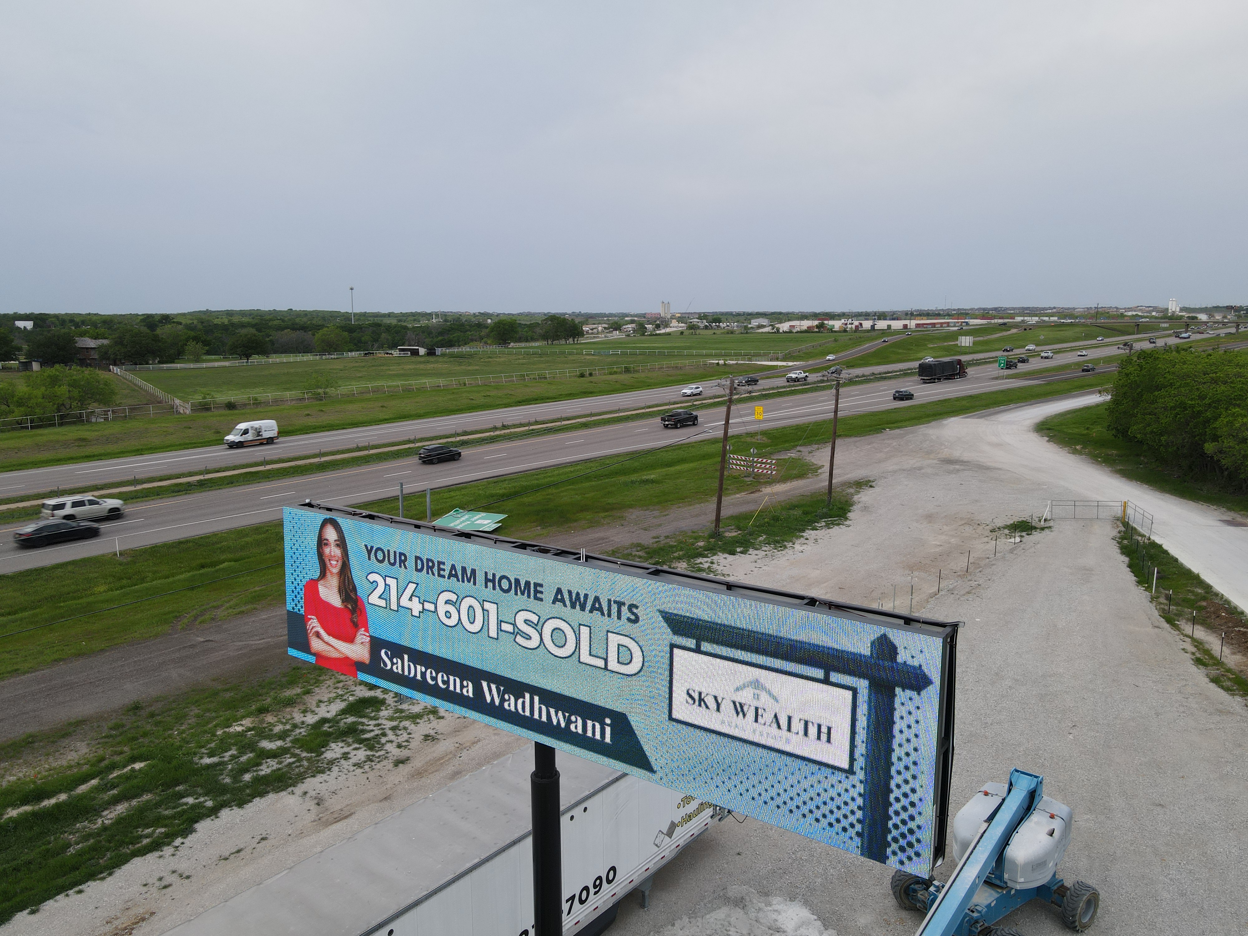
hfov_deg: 71.6
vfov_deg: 56.8
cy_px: 468
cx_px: 624
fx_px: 865
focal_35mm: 24
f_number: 2.8
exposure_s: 1/180
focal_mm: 4.5
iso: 100
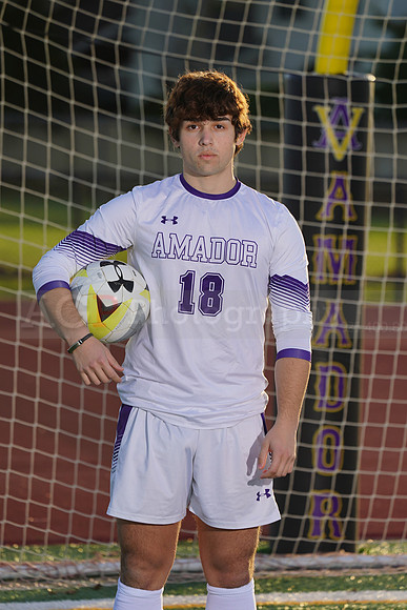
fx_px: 5694
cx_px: 204
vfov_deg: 6.1
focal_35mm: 336
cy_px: 305
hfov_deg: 4.1
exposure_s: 1/200
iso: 100
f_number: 8
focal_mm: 336
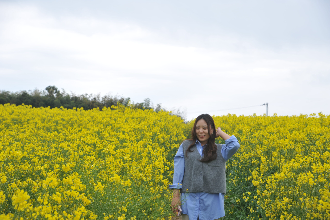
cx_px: 165
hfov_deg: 26.0
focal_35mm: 78
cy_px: 110
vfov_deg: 17.5
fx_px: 714
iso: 200
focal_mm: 78
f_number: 7.1
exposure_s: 1/100
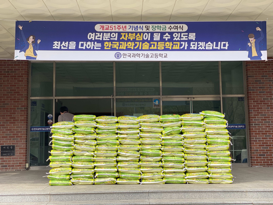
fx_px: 410
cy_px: 102
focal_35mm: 52
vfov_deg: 28.0
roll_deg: +0.2
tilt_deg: +6.0
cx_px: 136
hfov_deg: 36.8
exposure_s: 1/639
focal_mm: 6
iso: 20
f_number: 2
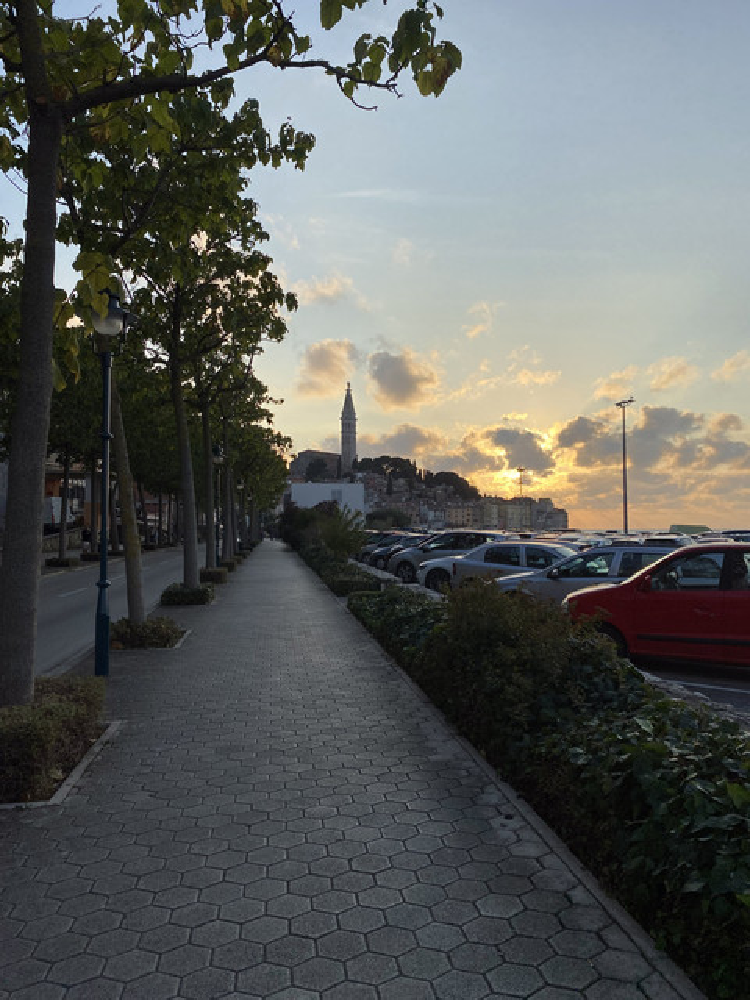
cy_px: 500
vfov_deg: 67.3
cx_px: 375
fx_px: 751
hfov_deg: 53.1
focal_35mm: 26
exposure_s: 1/2513
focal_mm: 4.25
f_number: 1.8
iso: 32
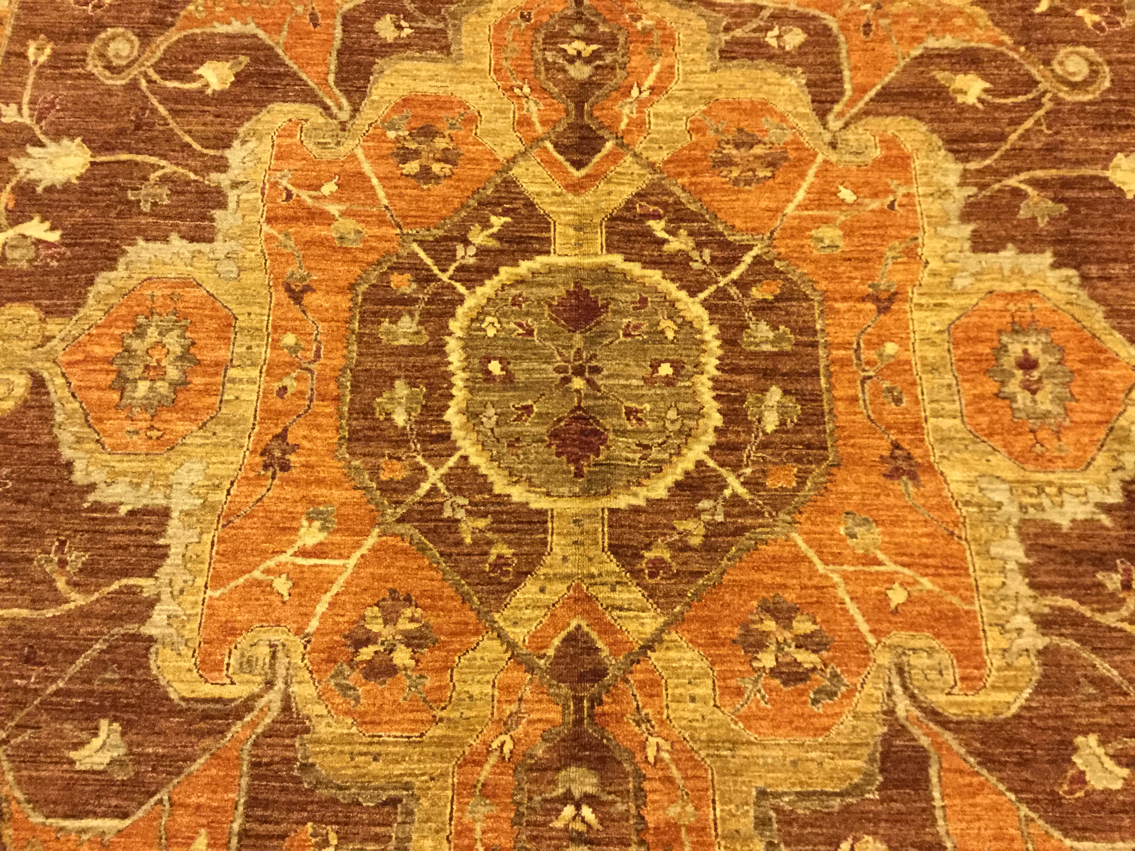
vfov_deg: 45.4
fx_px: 1016
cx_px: 568
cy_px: 426
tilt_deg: -68.6
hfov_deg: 58.4
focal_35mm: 31
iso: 200
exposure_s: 1/20
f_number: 2.4
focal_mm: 3.3
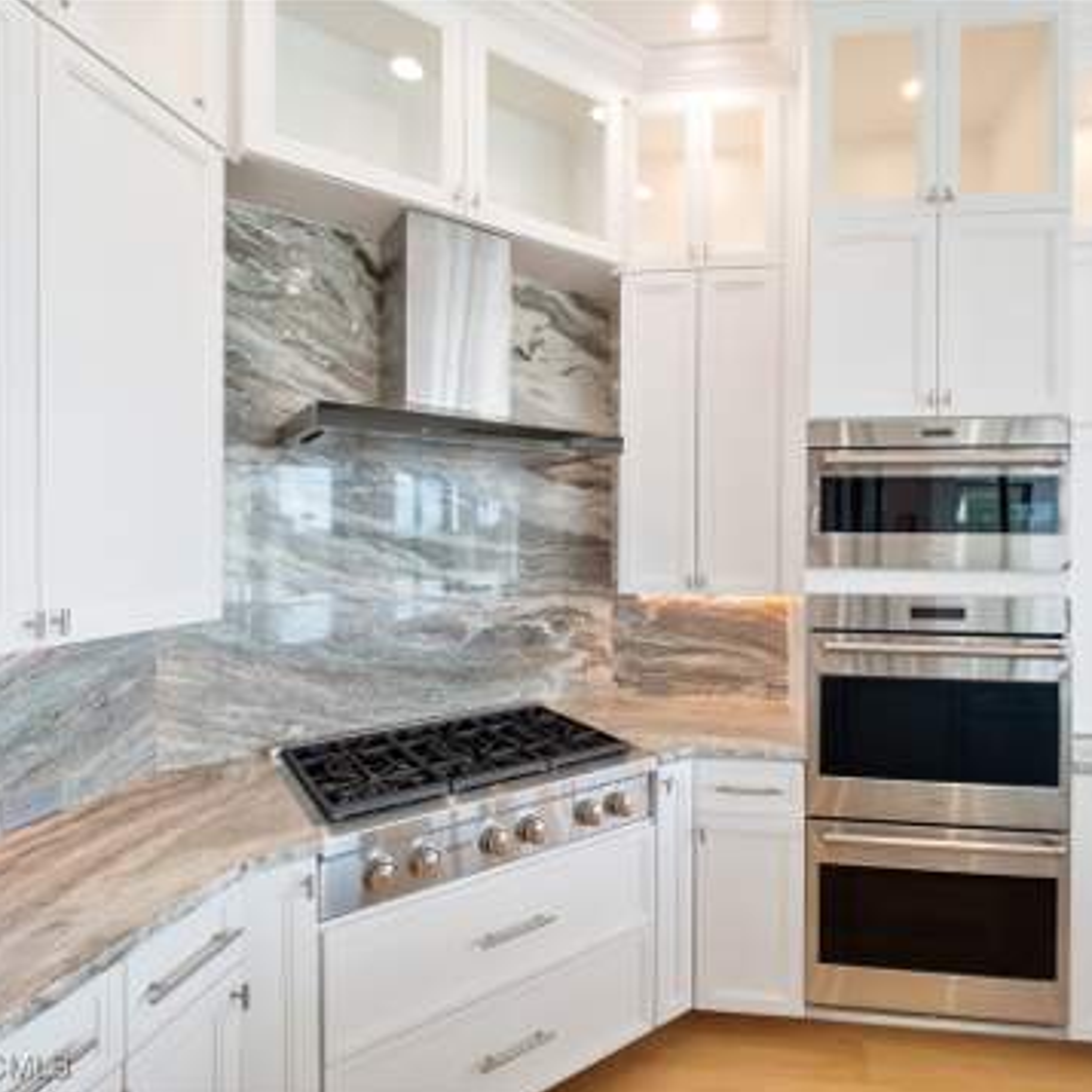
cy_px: 548
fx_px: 678
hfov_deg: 76.6
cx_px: 667
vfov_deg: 77.7
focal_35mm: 19
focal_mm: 8
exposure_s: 1/15
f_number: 7.1
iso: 200
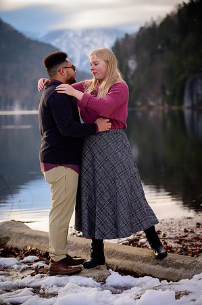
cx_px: 101
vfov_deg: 19.5
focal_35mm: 105
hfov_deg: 13.0
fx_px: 886
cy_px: 152
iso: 250
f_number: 4
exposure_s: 1/320
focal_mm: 105
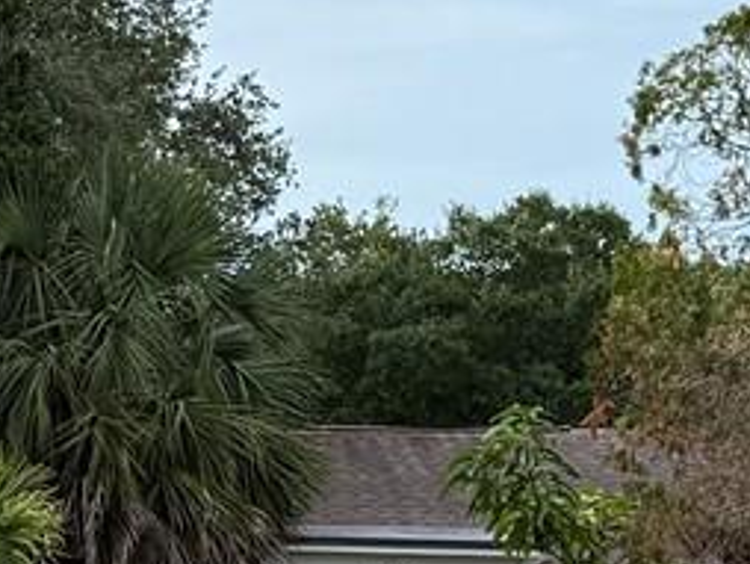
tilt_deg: -1.0
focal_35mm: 151
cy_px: 771
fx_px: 3275
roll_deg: -1.3
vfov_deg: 9.6
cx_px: -236
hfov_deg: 12.6
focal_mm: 6.76
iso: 80
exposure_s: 1/1949
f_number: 1.78
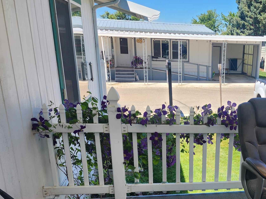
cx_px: 213
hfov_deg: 42.7
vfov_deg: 33.1
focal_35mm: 42
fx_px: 323
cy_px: 167
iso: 12
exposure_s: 1/441
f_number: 1.8
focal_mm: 6.4
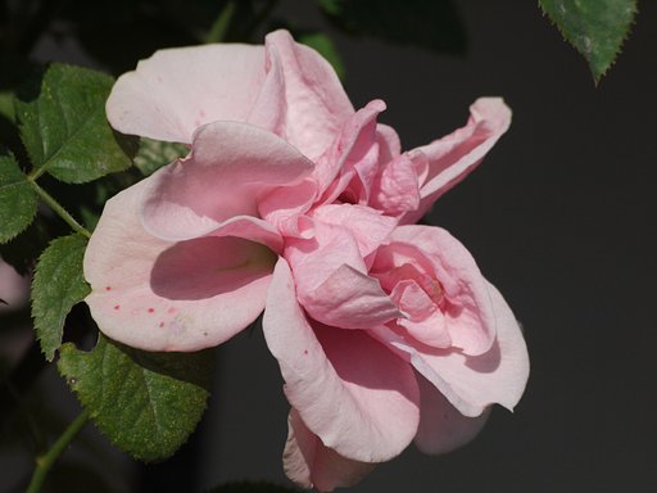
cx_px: 328
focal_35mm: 600
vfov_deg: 2.5
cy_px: 246
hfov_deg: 3.3
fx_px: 11388
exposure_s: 1/2500
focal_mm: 300
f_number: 8
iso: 400
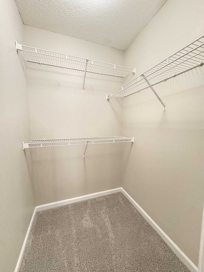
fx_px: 110
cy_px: 136
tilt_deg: -5.0
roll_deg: +0.3
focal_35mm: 14
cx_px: 102
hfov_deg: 85.7
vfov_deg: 102.1
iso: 640
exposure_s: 1/40
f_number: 2.2
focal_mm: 2.22
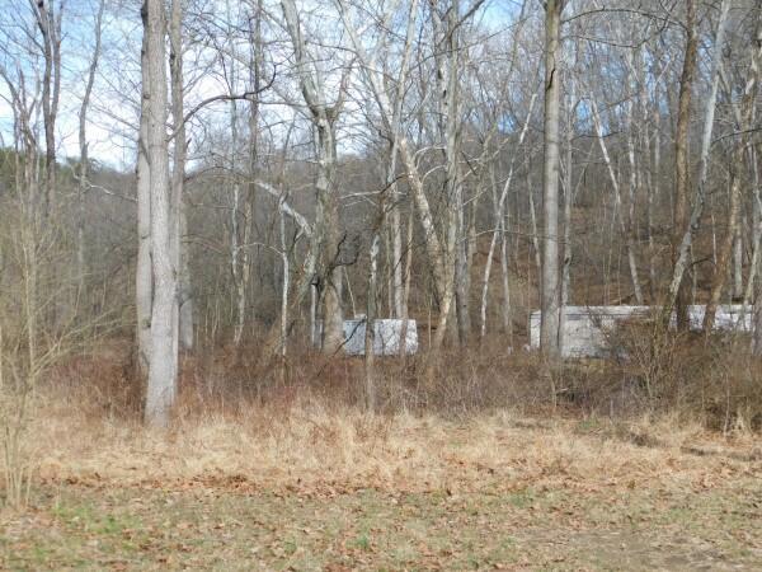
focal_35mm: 59
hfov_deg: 32.7
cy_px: 286
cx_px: 381
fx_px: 1299
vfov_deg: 24.8
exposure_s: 1/400
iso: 125
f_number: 4
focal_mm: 10.4
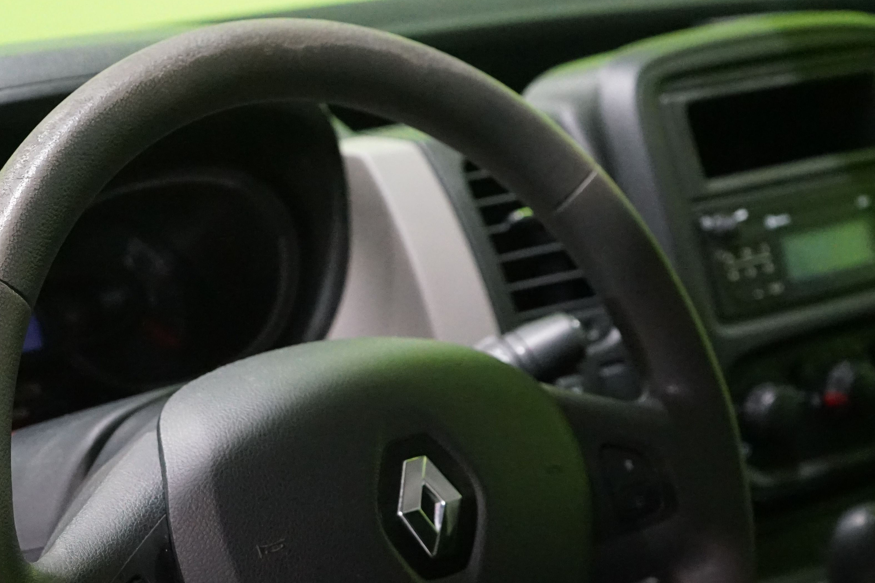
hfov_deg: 24.0
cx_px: 242
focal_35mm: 84
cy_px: 379
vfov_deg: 16.2
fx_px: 2041
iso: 6400
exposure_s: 1/100
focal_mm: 44
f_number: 4.5
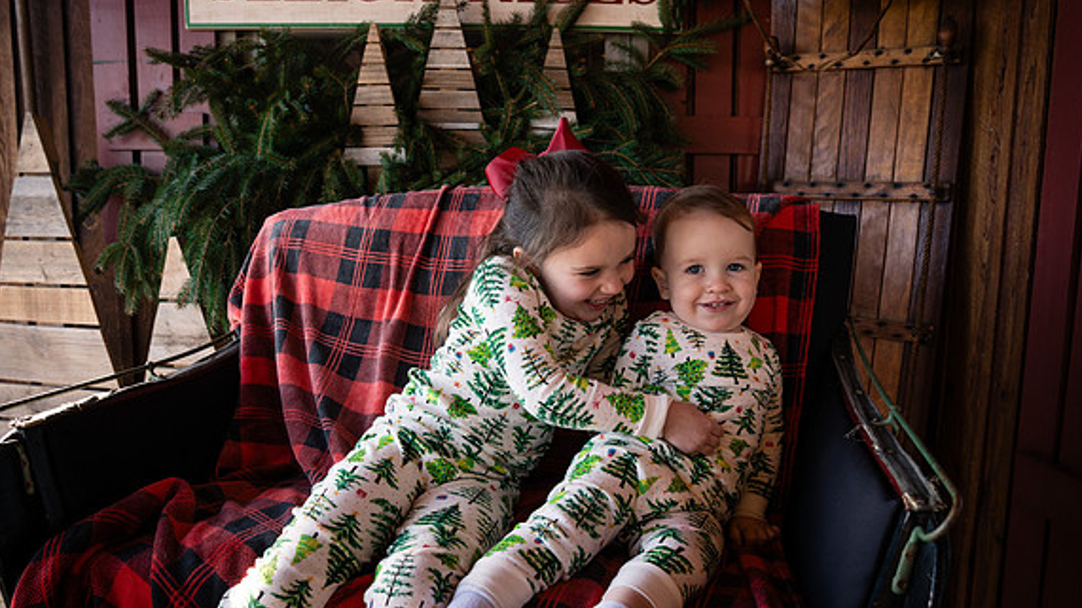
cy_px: 323
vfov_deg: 41.5
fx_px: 803
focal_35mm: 28
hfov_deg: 67.9
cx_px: 537
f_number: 4
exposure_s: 1/400
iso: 400
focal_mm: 24
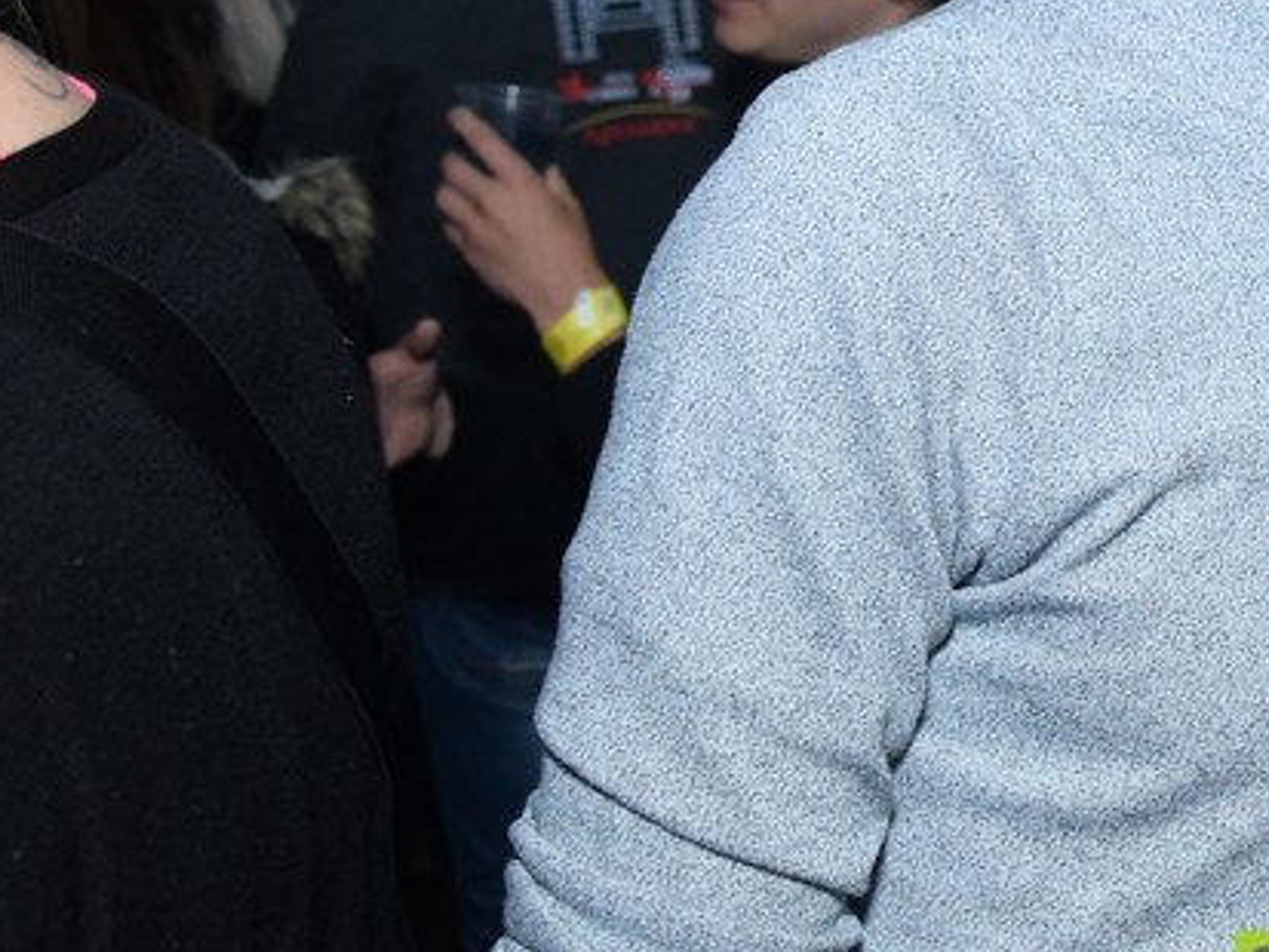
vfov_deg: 19.6
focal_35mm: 74
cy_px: 144
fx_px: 2720
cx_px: 1390
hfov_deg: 24.5
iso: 1600
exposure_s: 1/40
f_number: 3.5
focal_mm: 21
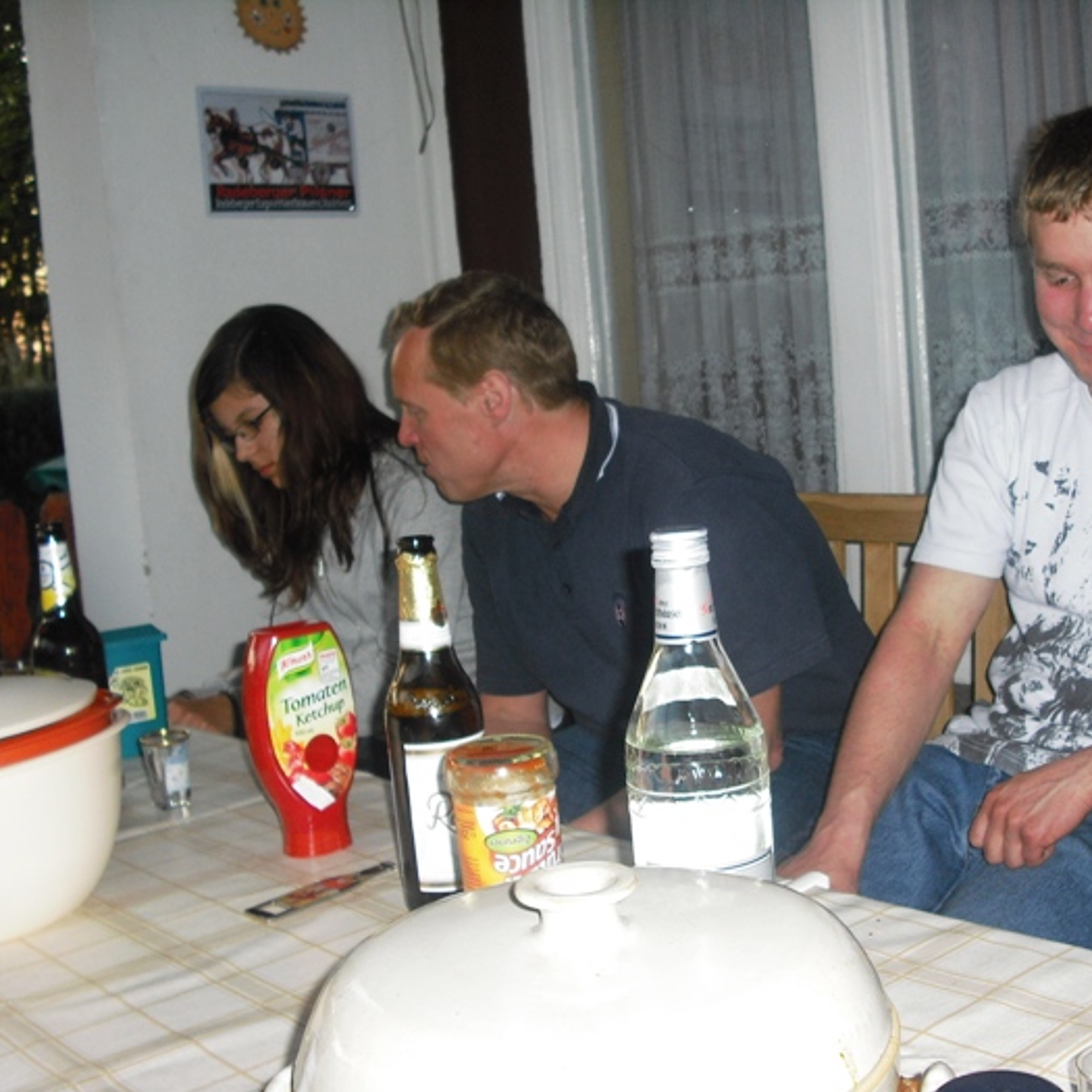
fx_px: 1606
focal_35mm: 45
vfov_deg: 37.6
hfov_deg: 37.4
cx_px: 666
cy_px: 547
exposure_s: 1/60
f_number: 2.8
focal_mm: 6.2
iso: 100
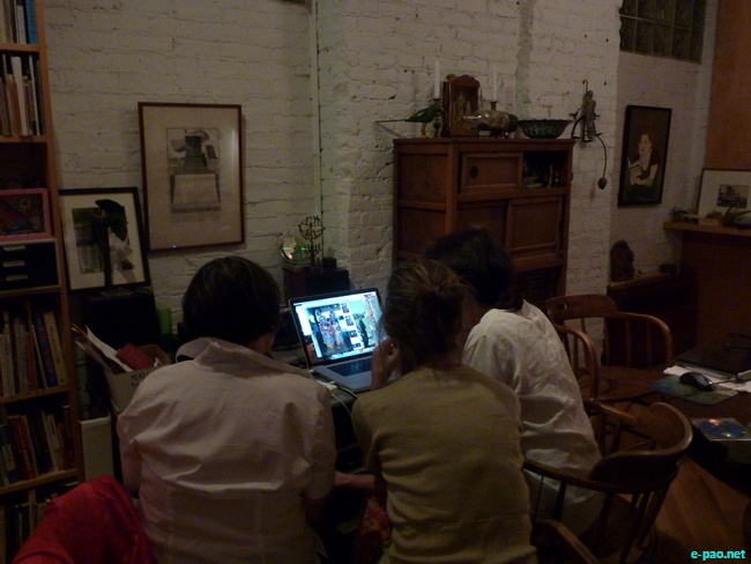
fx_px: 651
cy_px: 282
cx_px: 376
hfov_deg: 59.9
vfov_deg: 46.8
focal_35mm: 30
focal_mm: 5
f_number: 3.4
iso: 400
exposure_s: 1/8
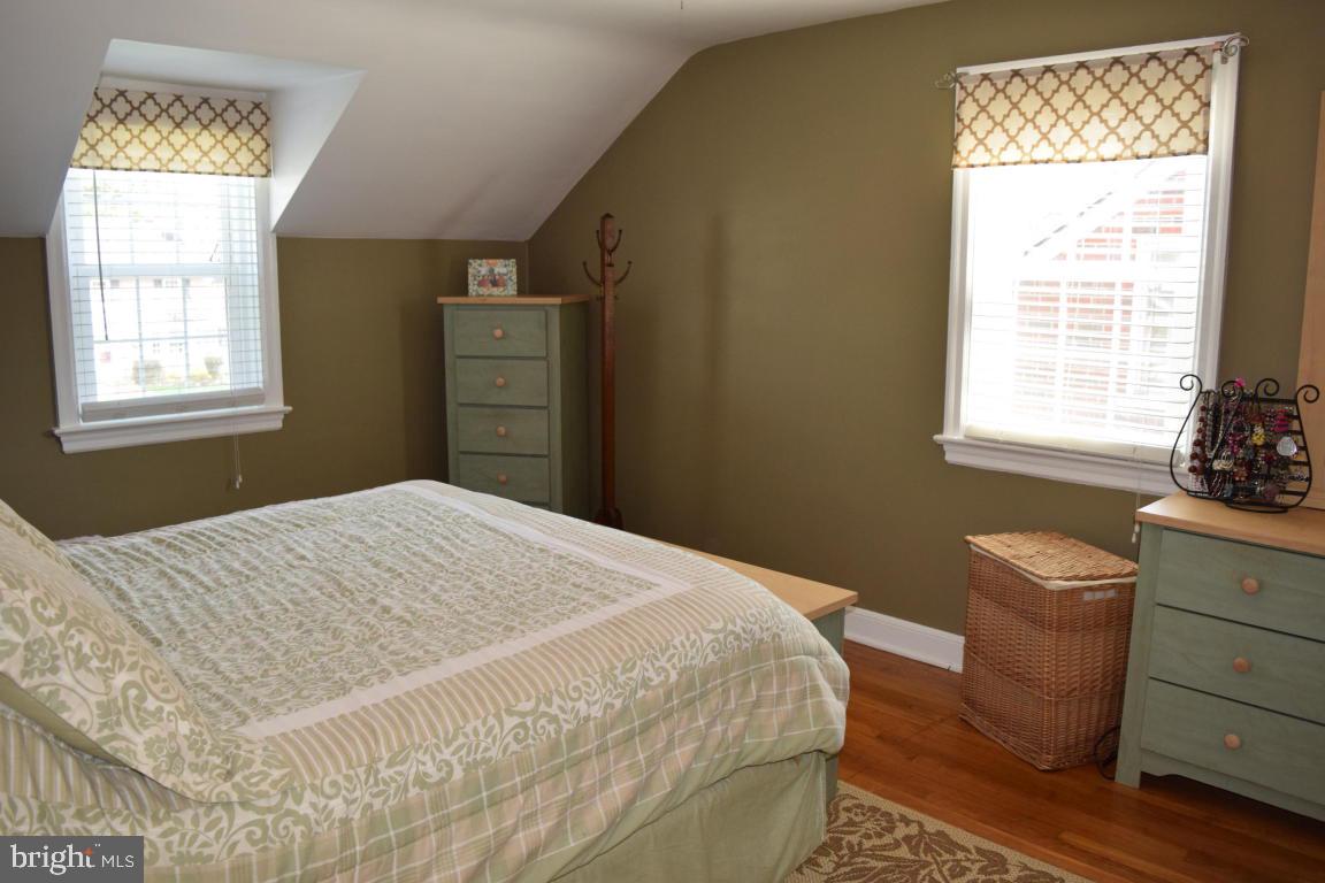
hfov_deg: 67.4
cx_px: 662
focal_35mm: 27
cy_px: 442
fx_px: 994
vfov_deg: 47.9
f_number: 5
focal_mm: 18
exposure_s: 1/100
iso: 800
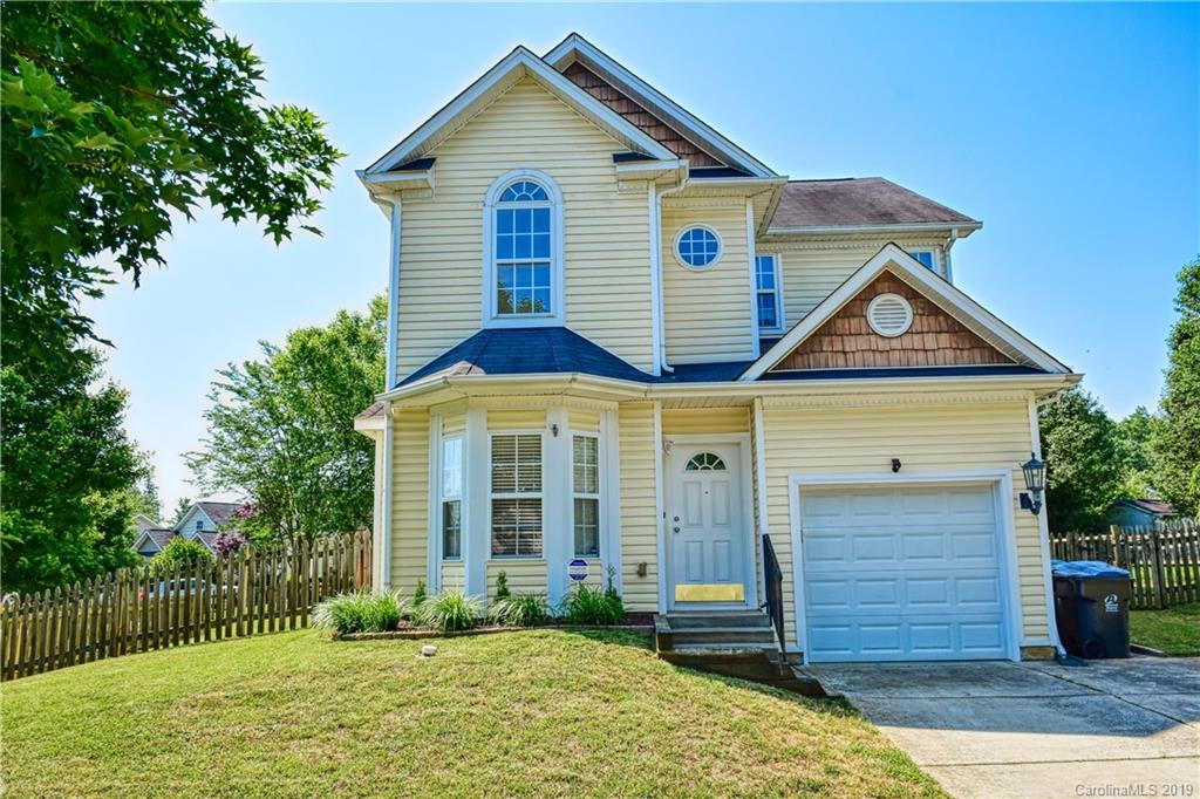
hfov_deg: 67.4
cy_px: 400
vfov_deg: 47.9
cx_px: 600
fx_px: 900
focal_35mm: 27
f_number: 10
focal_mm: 18
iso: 125
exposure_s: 1/125
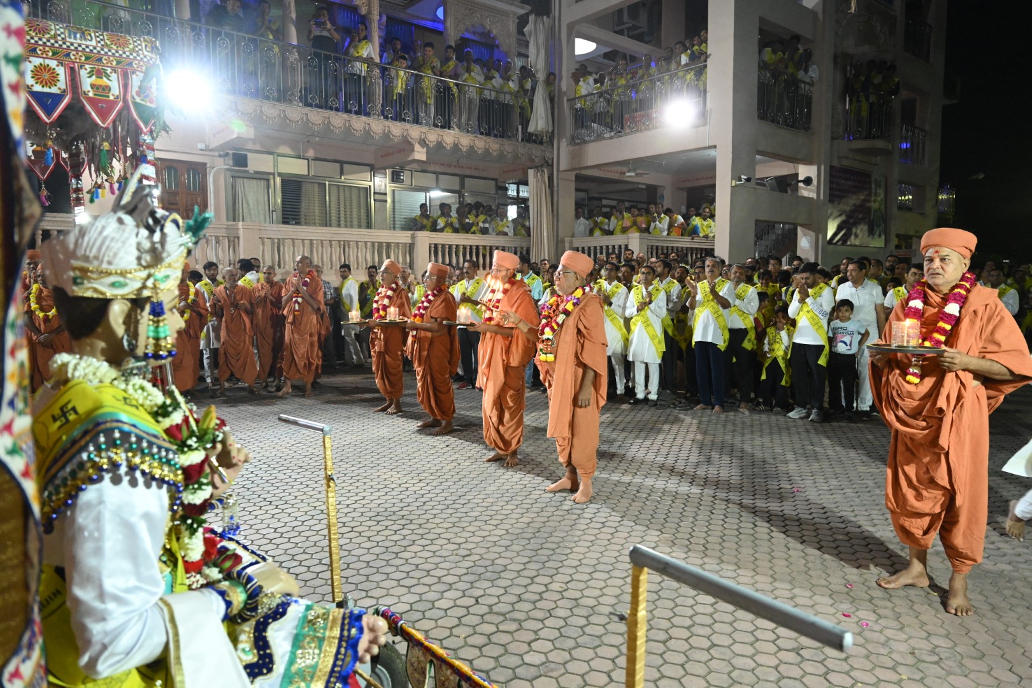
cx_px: 516
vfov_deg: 53.1
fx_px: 688
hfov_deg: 73.7
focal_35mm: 24
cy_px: 344
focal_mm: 24
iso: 5000
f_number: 4
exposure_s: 1/100
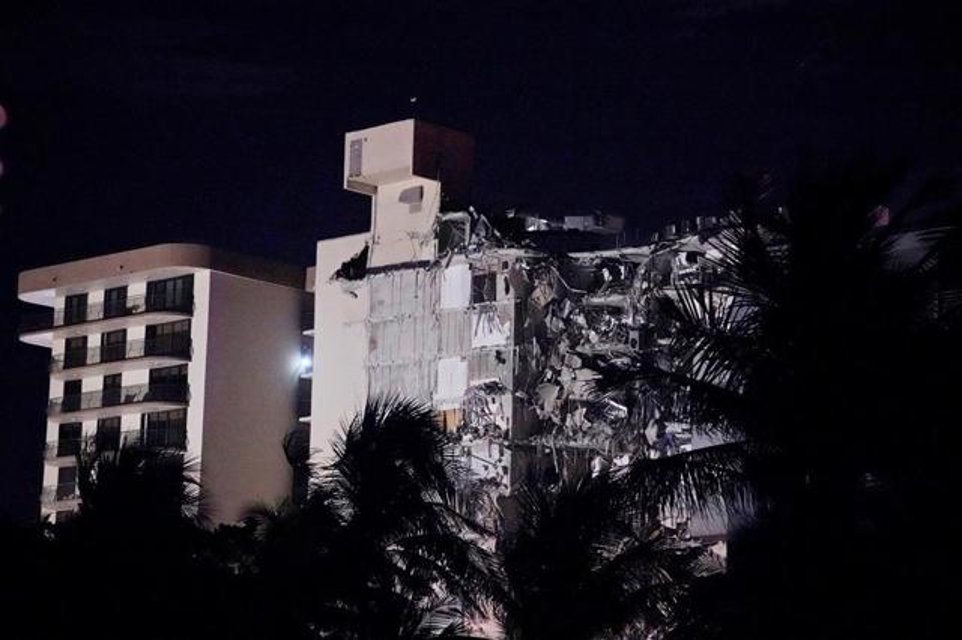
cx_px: 481
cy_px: 320
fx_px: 2671
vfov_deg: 13.7
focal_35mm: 100
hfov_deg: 20.4
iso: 25600
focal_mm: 100
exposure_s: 1/160
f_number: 4.5
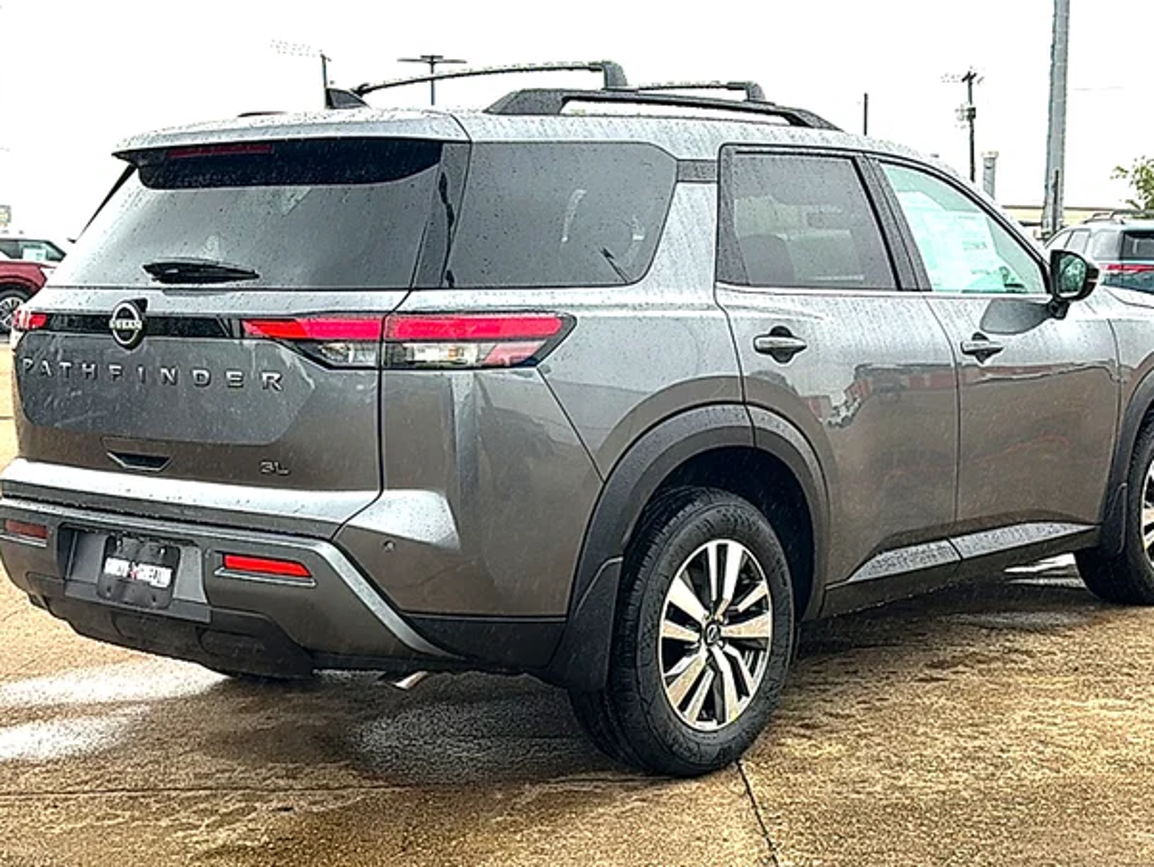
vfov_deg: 33.6
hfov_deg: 43.8
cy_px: 408
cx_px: 613
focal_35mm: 43
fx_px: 1434
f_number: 1.78
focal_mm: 6.86
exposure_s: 1/245
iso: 64
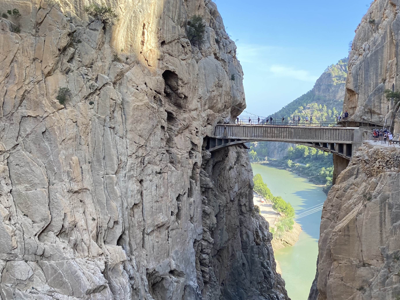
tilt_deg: -4.7
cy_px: 143
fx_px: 439
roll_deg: -1.5
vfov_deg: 37.7
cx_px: 290
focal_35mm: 38
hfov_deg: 47.5
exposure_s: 1/287
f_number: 1.8
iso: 32
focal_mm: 4.25
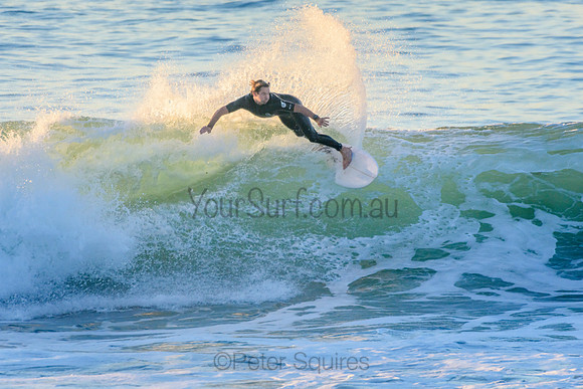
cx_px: 292
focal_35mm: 750
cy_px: 194
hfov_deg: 2.7
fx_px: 12150
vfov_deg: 1.8
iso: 720
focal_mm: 500
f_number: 5.6
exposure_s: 1/1250
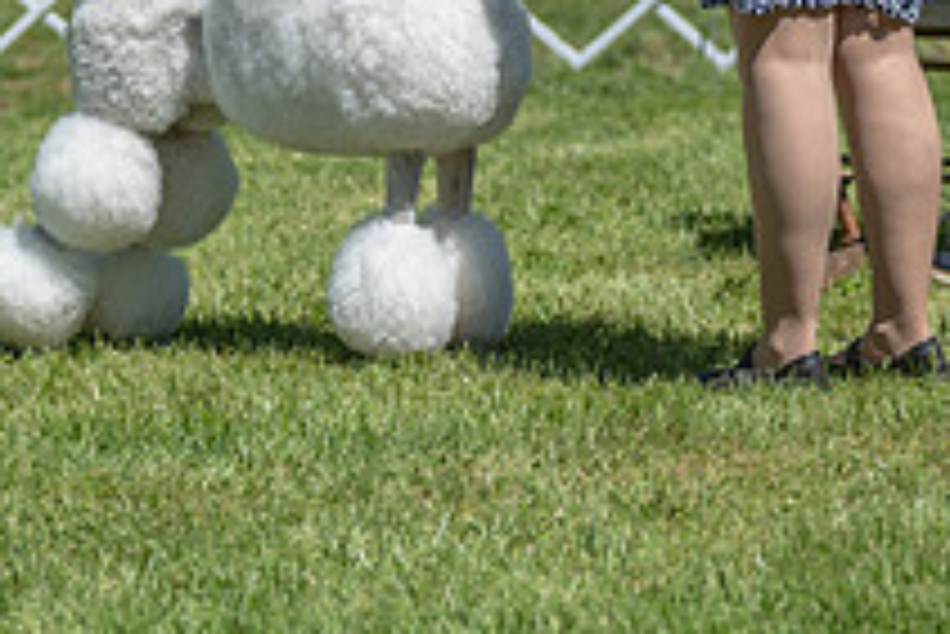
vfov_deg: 4.8
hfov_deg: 7.1
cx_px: 342
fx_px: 7631
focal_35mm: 289
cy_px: -56
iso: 100
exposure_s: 1/1000
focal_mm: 105
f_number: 4
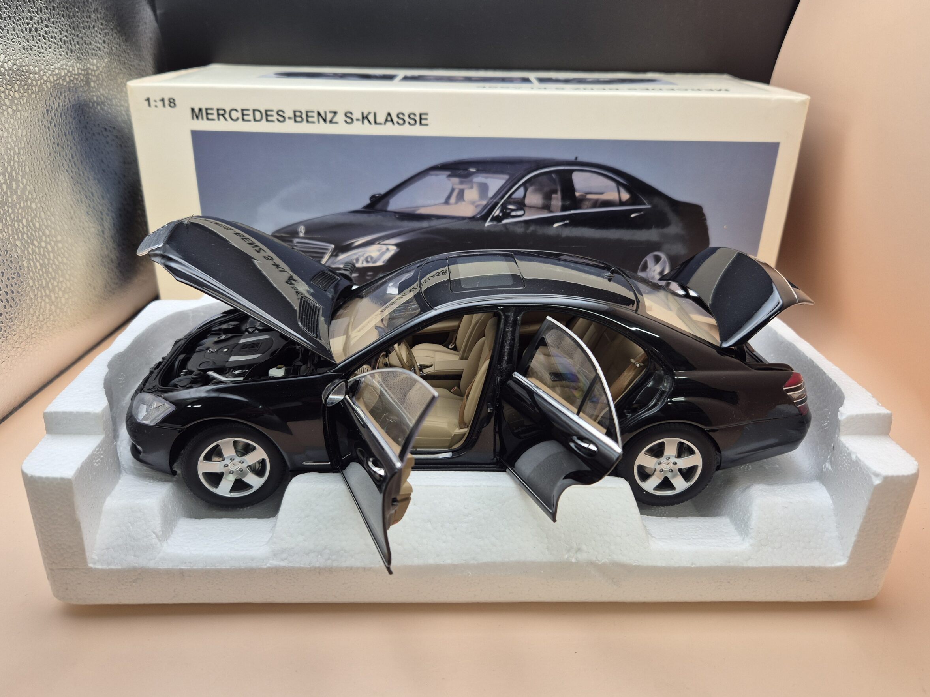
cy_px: 319
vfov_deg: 54.8
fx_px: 672
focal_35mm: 25
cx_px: 449
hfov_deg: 69.4
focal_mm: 5.4
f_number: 1.8
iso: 50
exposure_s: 1/86
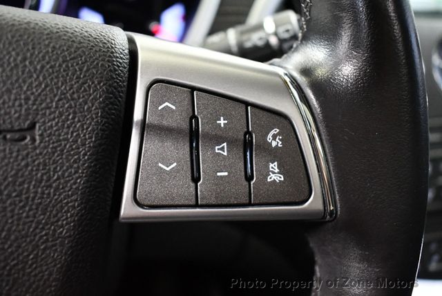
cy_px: 148
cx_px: 221
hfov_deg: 53.1
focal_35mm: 36
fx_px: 442
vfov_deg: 36.9
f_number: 3.5
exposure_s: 1/60
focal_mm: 18
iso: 4500
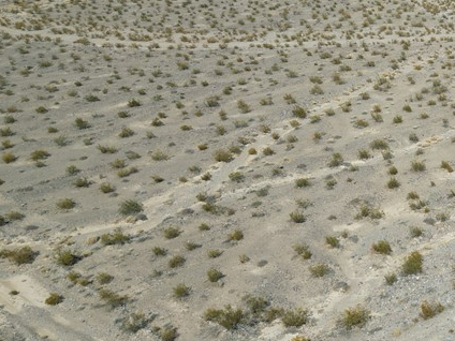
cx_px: 478
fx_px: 762
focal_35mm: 58
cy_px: 59
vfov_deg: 24.7
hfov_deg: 30.4
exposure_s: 1/3200
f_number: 1.7
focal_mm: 6.72
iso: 100
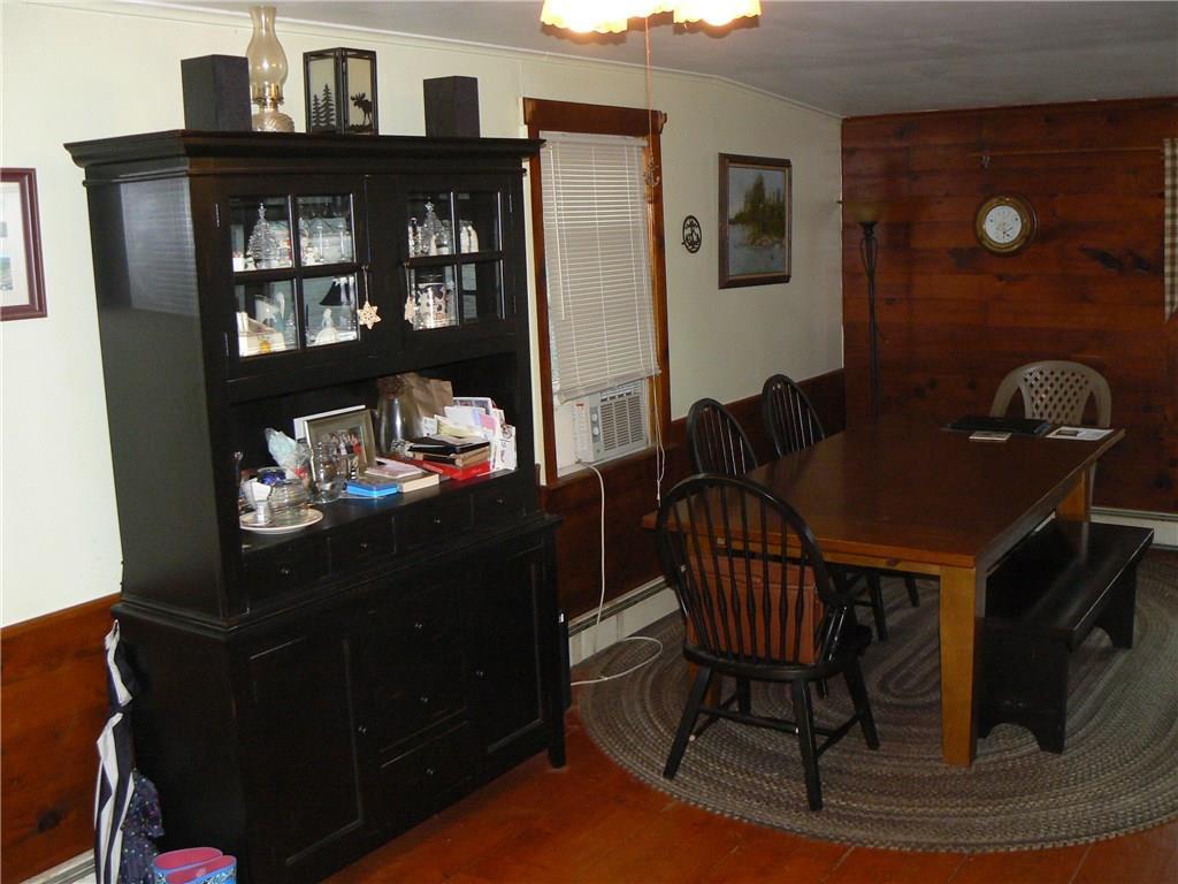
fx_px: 1225
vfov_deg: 39.7
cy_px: 442
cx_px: 589
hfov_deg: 51.4
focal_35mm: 36
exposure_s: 1/30
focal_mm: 6
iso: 200
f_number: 2.8
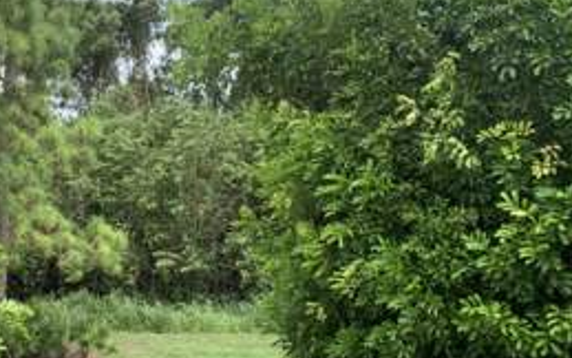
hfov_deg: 38.9
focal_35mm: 51
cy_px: 171
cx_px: 168
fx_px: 795
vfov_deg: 25.4
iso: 25
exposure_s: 1/962
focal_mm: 4.25
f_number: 1.8
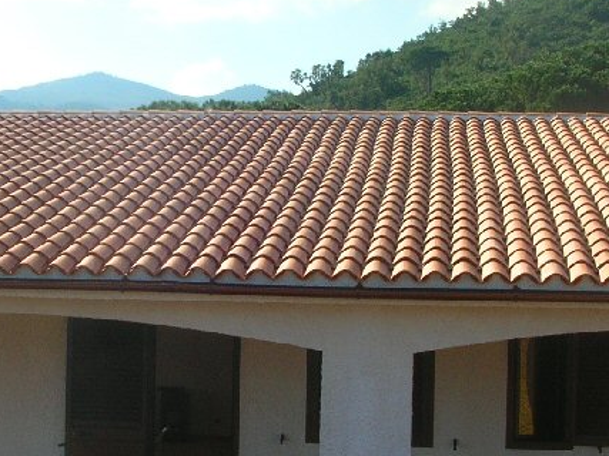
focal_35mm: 84
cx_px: 221
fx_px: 1477
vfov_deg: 17.6
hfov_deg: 23.2
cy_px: 207
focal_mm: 5.8
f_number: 5.6
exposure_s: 1/251
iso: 50
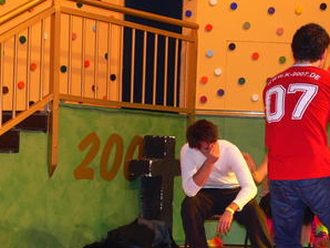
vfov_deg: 16.9
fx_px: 830
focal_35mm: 87
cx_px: 254
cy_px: 182
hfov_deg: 22.2
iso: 100
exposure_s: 1/30
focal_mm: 11.6
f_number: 3.2
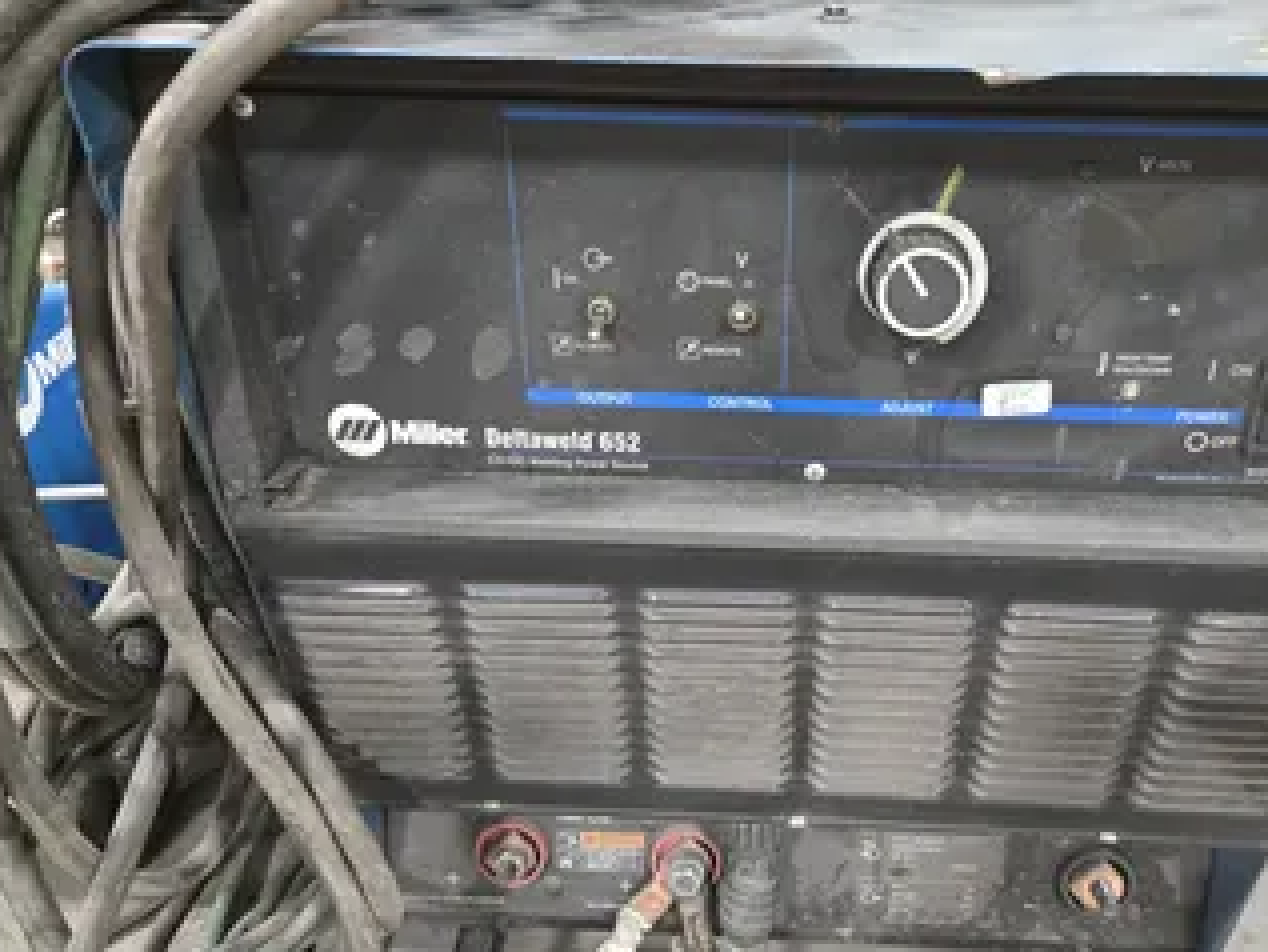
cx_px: 764
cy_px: 536
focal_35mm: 29
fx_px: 1063
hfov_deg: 61.1
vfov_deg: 48.1
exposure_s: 1/60
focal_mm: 5.4
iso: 1000
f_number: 1.8
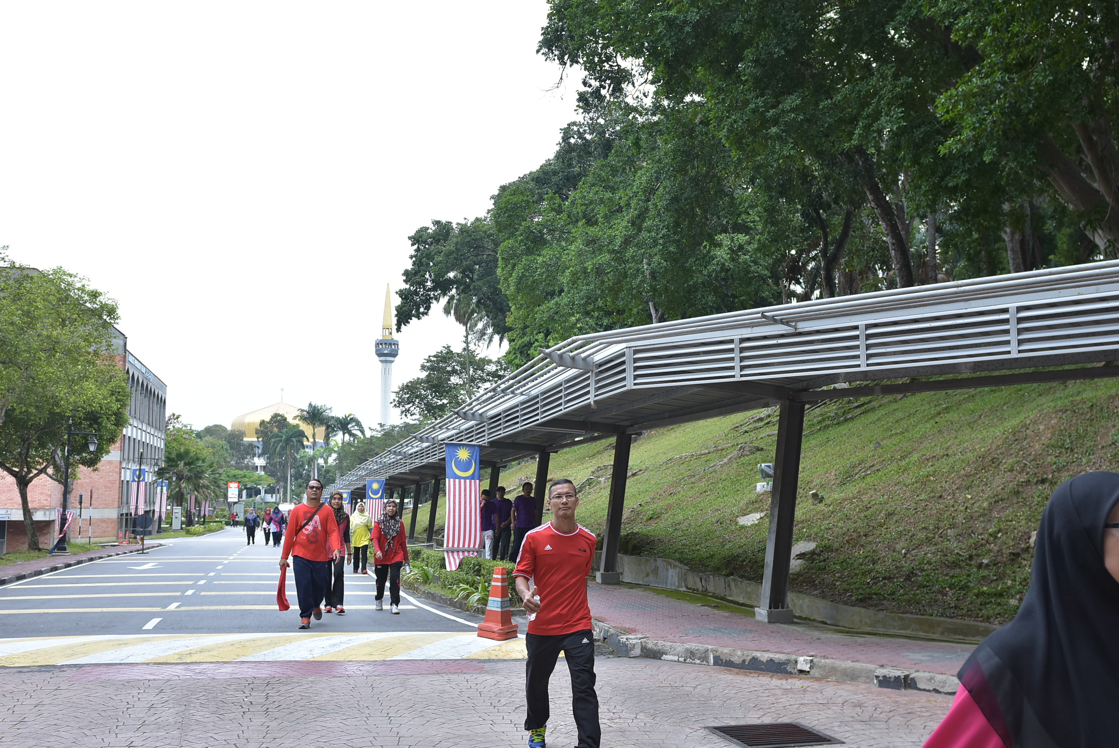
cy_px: 374
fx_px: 1120
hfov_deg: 53.1
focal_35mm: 36
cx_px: 560
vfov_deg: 36.9
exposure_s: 1/320
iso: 200
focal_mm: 24
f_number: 4.5
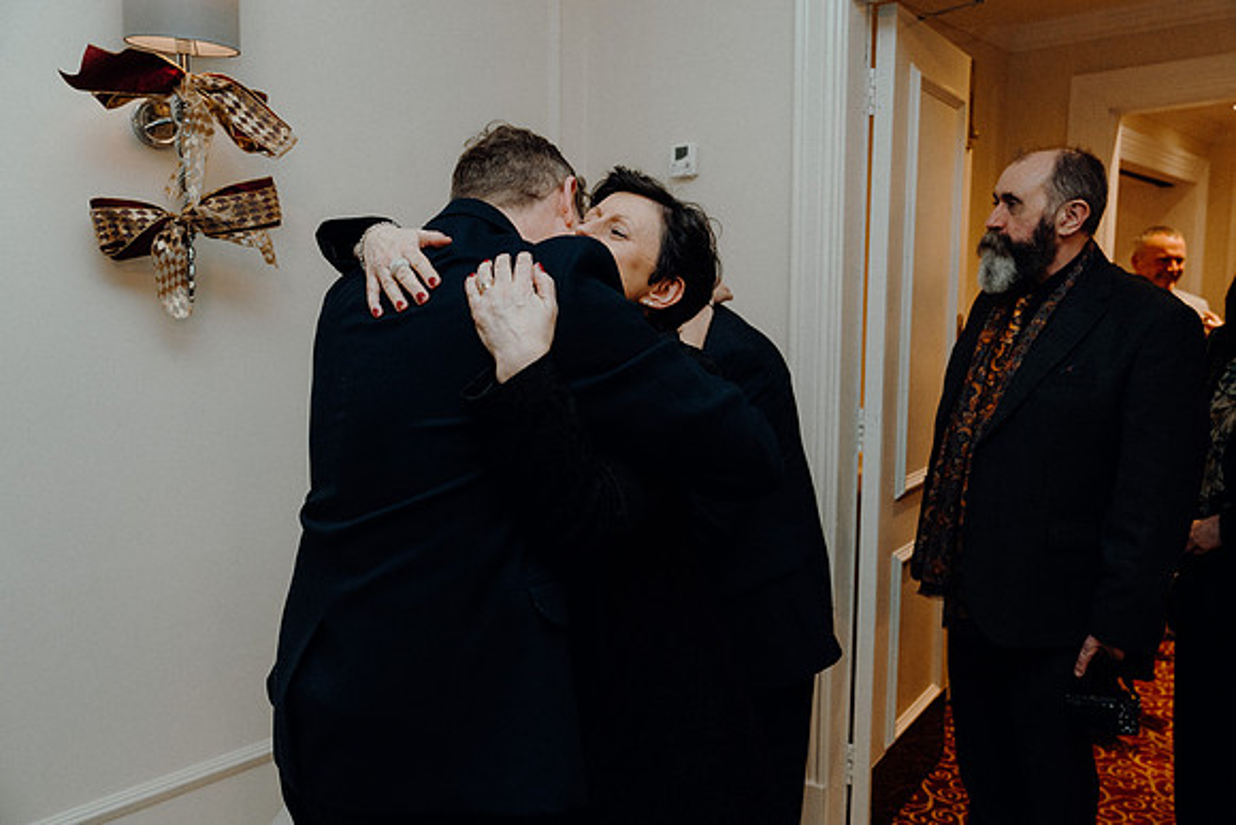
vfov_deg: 46.4
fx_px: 962
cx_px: 618
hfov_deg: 65.5
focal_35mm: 28
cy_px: 412
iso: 2500
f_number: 3.5
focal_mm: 28
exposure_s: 1/200
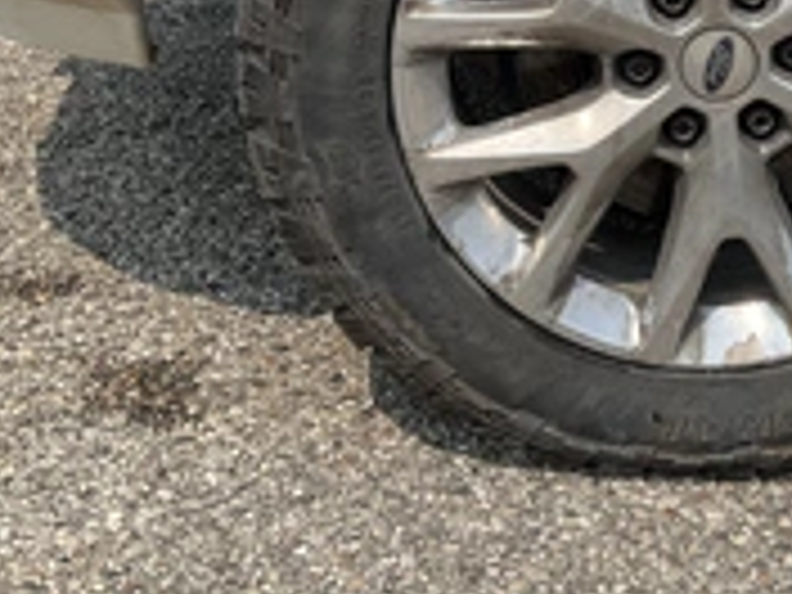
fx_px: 1510
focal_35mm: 66
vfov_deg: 21.4
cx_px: 706
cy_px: -22
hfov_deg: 28.3
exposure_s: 1/2427
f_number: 1.8
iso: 25
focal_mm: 3
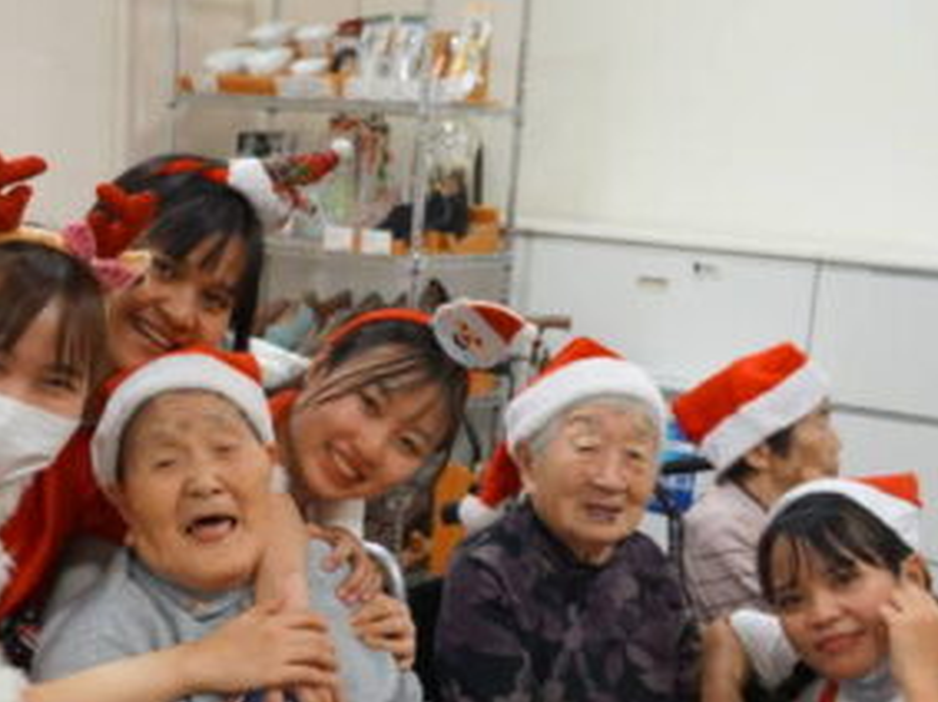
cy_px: 570
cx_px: 295
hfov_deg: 31.4
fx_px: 1652
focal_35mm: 61
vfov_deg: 23.6
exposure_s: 1/160
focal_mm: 20
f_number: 4
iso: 1250
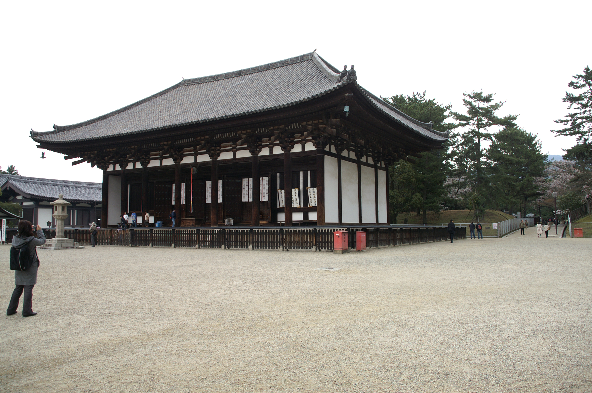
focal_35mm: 27
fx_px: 444
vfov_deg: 47.8
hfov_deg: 67.4
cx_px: 296
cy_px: 196
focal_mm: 18
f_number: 5.6
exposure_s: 1/80
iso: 100
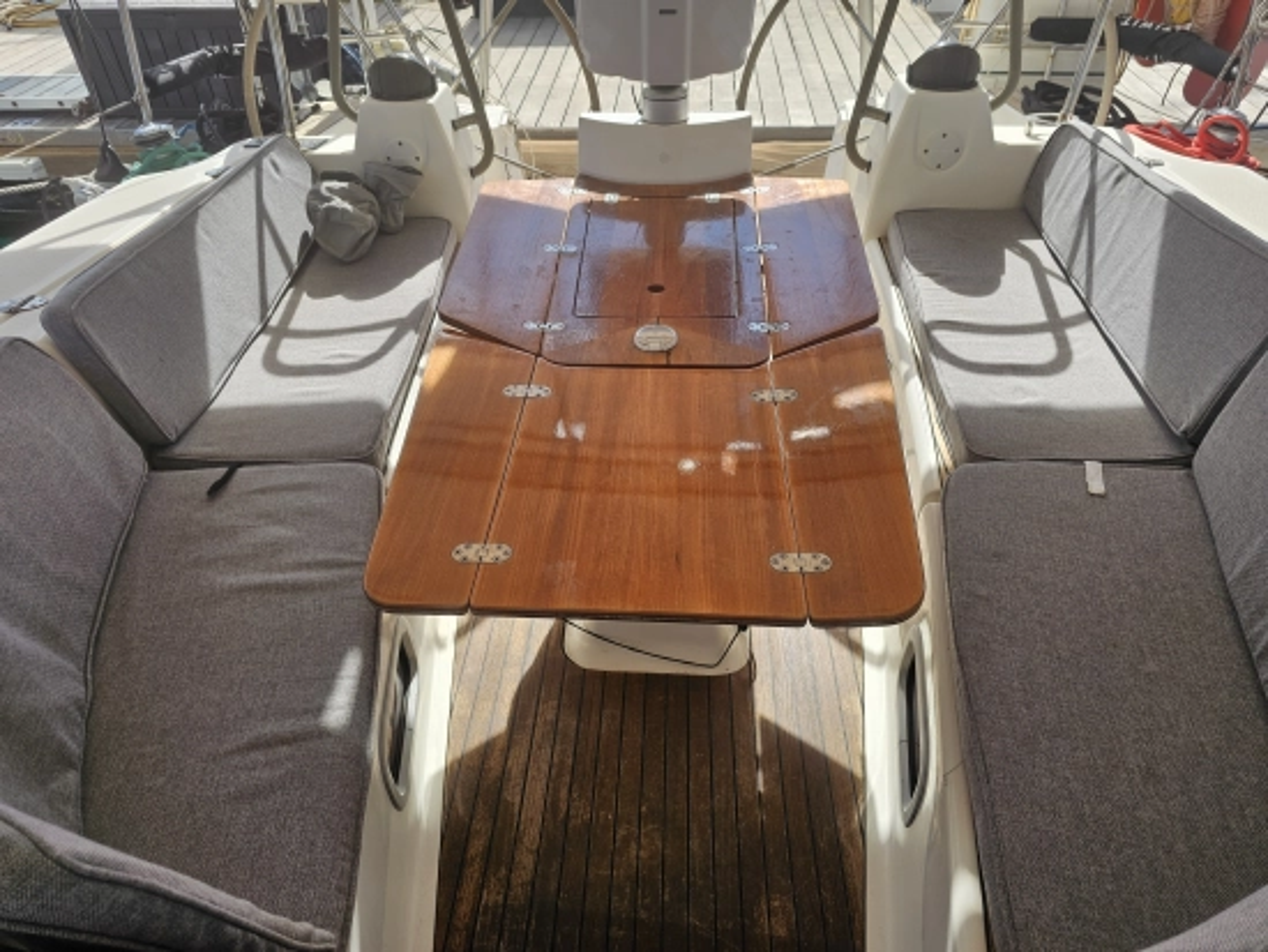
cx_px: 634
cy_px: 476
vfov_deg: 58.9
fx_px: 843
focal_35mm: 23
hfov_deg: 73.9
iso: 16
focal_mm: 6.3
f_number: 1.7
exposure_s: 1/535
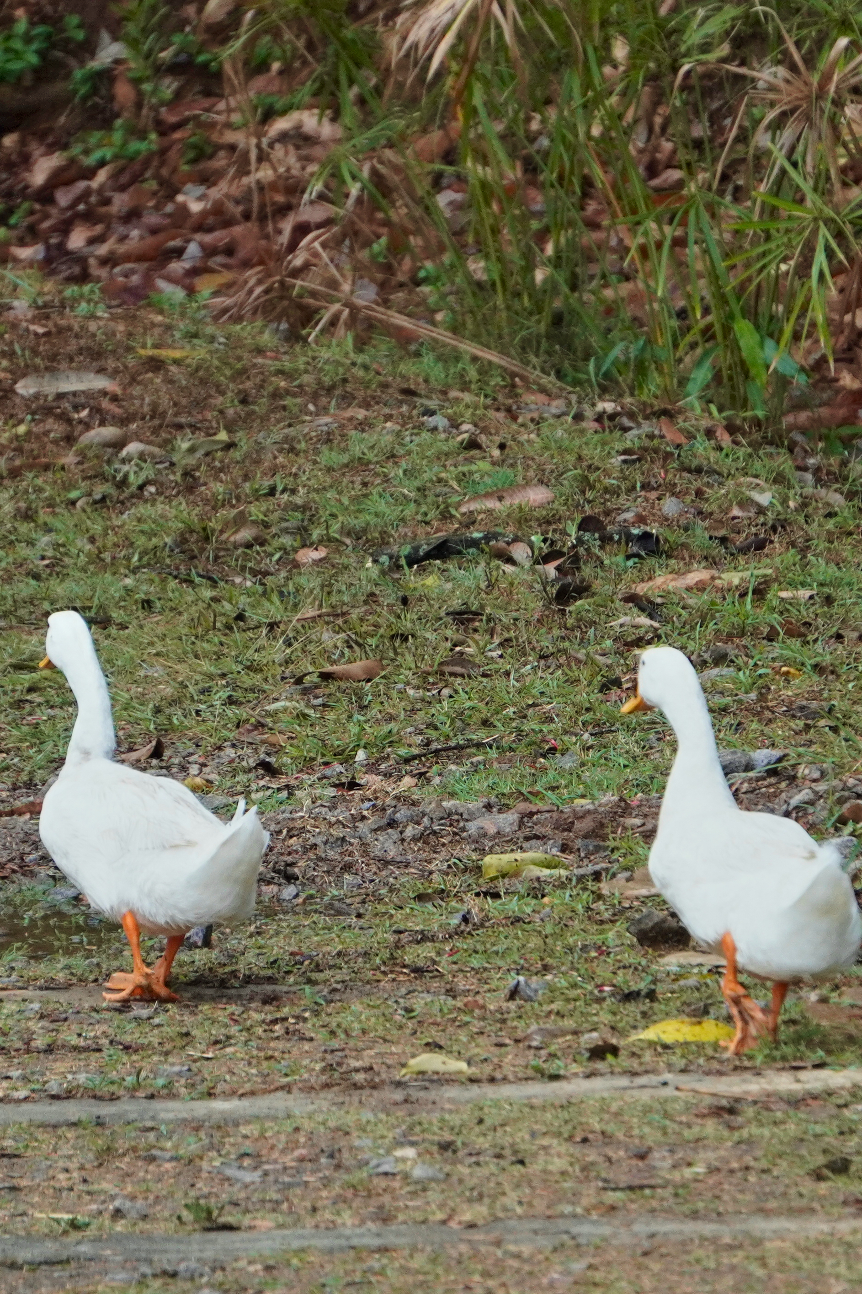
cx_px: 459
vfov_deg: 3.1
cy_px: 564
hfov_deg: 2.1
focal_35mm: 668
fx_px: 23990
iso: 1250
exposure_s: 1/400
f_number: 6.3
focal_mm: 210
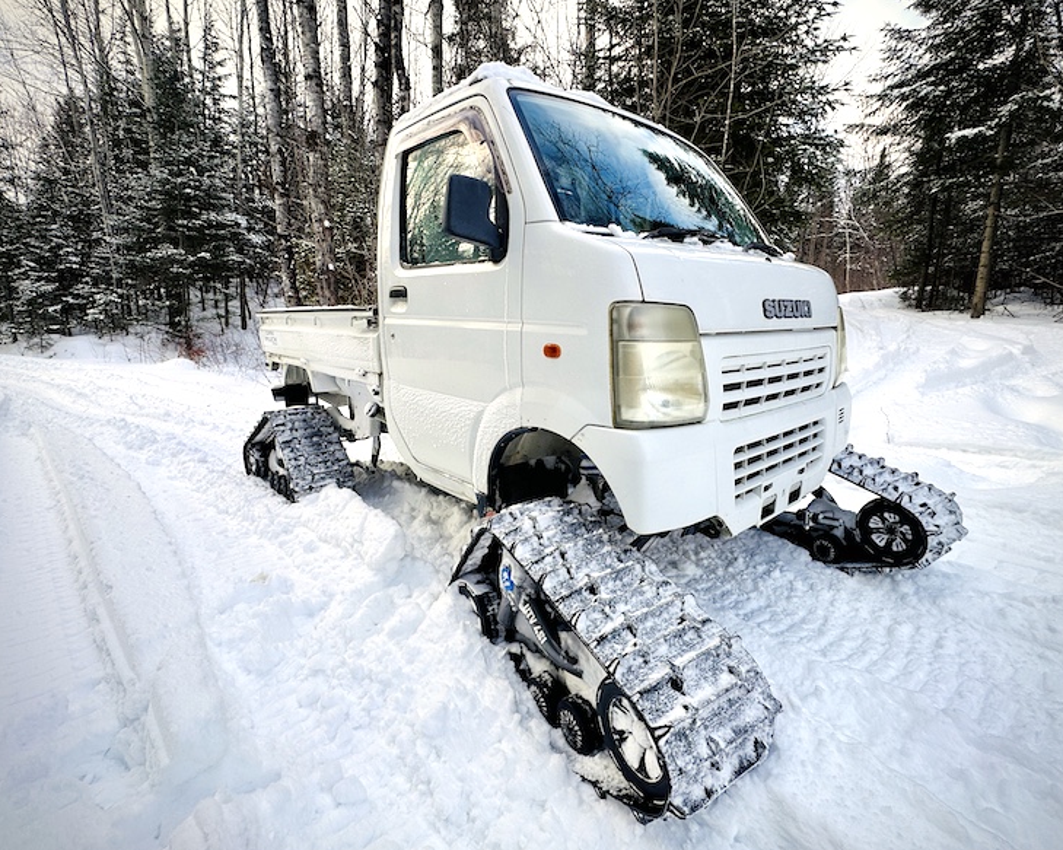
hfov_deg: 96.8
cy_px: 424
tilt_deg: -7.7
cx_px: 545
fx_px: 472
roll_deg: -2.4
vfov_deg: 84.0
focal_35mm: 15
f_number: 2.2
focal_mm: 2.22
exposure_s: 1/310
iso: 40
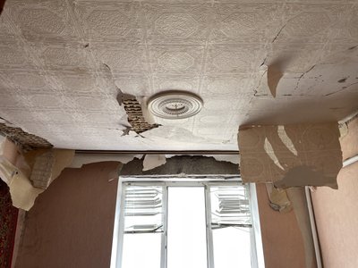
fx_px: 269
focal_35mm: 26
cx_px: 179
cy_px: 134
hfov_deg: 67.3
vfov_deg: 53.1
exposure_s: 1/121
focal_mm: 4.2
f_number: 1.6
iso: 64
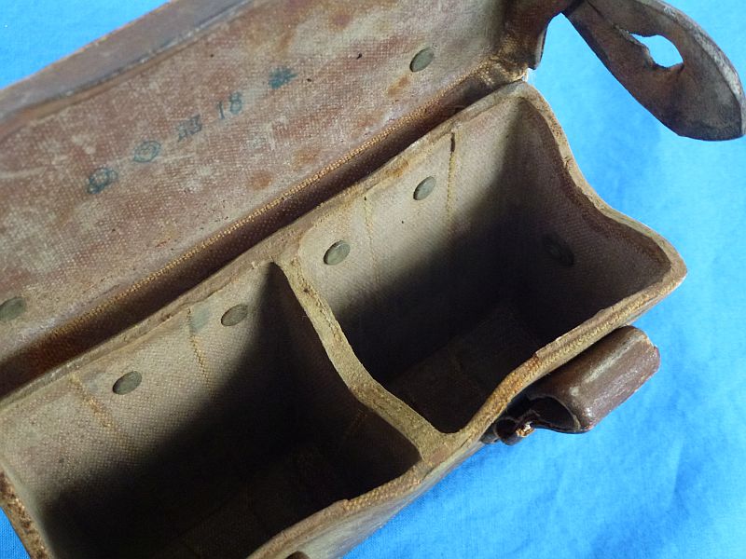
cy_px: 280
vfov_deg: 32.2
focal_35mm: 45
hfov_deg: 42.1
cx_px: 373
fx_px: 970
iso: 400
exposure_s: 1/40
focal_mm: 8
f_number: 4
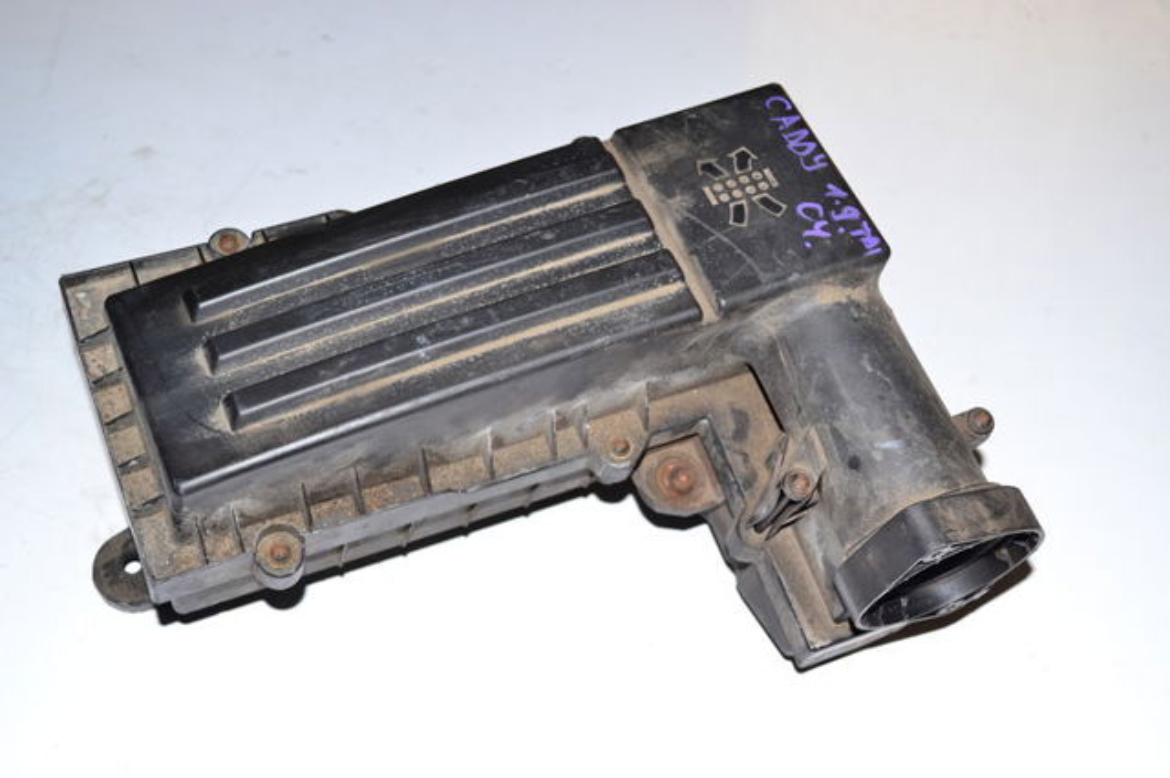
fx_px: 1559
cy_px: 389
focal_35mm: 48
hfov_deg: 41.1
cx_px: 585
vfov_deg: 28.0
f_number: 5.6
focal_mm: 32
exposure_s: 1/200
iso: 200
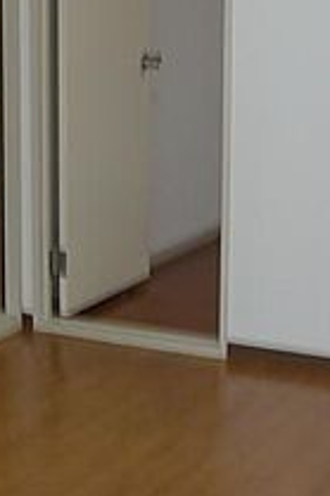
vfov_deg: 19.4
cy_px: 161
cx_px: 45
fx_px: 1446
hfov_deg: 12.9
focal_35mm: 105
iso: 100
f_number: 2.8
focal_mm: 5.5
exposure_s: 1/30
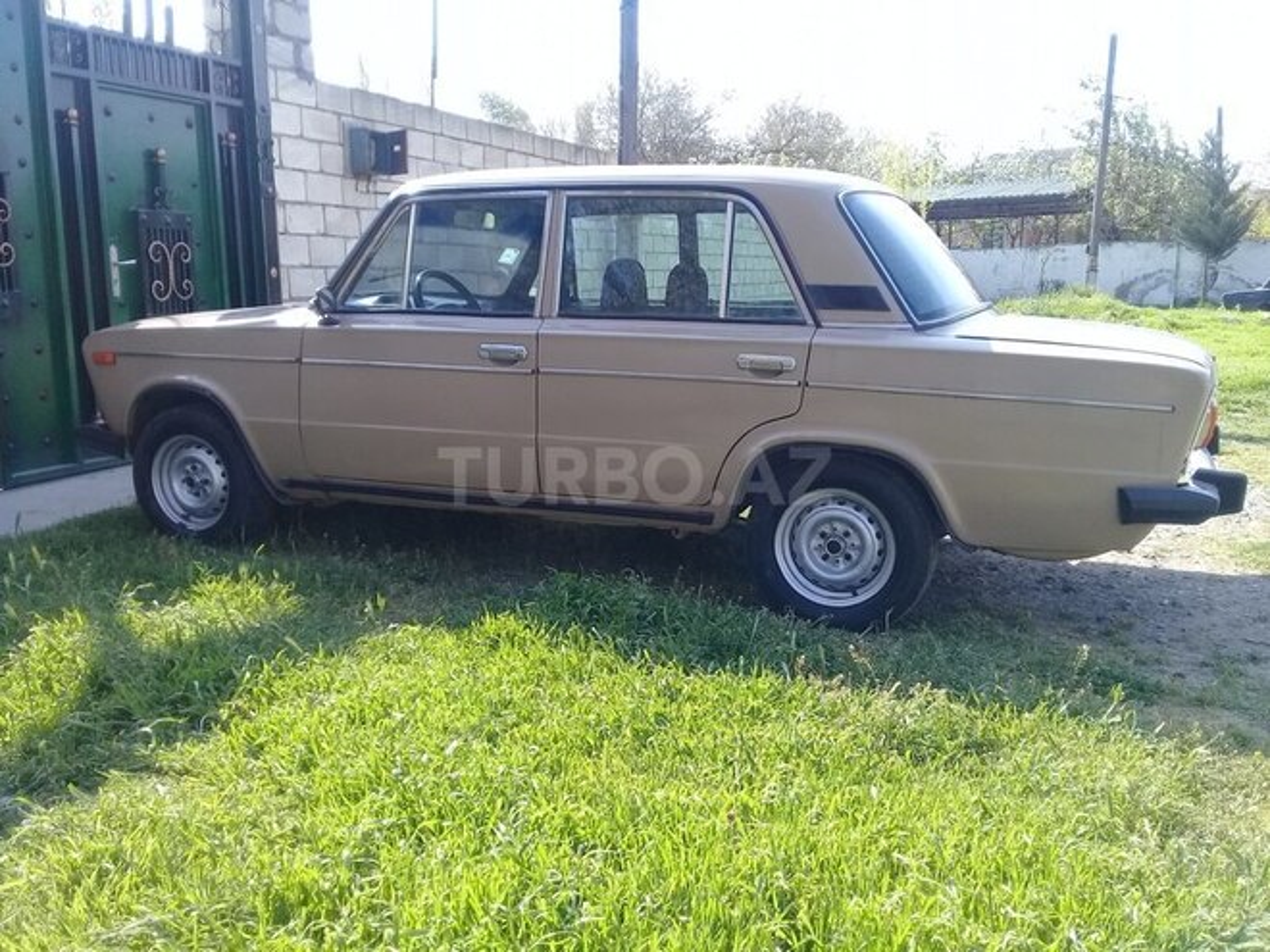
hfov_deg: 58.4
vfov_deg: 45.4
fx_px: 1137
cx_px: 635
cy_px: 476
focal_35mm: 31
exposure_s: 1/326
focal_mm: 3.3
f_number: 2.2
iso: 50
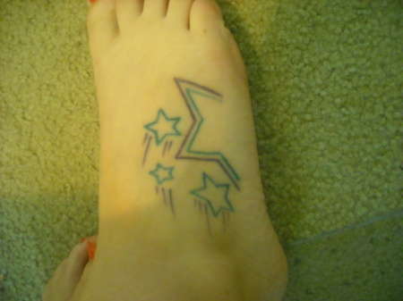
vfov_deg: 40.7
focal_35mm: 35
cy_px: 150
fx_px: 407
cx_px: 202
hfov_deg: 52.7
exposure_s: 1/8
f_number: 2.8
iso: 616
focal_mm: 5.7
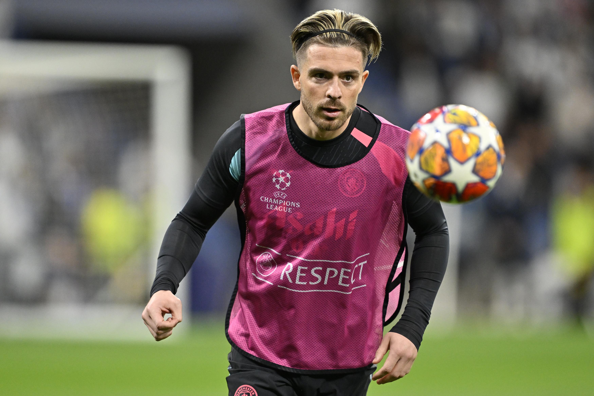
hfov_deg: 5.2
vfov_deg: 3.4
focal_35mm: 400
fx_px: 6600
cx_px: 297
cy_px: 198
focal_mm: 400
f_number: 2.8
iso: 2500
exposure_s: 1/2500
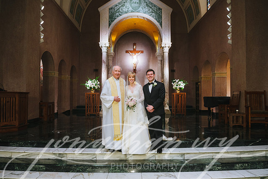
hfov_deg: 65.9
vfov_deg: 46.8
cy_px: 96
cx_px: 134
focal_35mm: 28
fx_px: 207
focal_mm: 26
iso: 1250
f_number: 4
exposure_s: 1/200
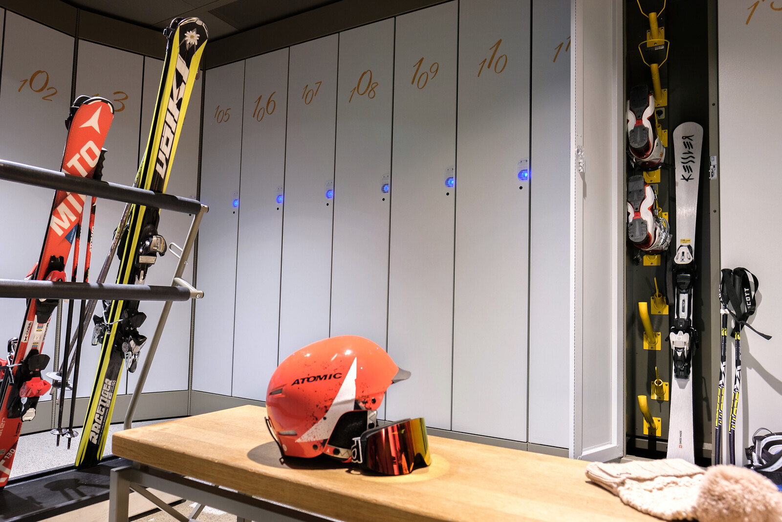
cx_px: 391
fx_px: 521
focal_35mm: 24
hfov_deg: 73.7
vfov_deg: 53.1
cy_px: 261
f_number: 4.5
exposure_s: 1/2.5
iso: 200
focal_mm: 16
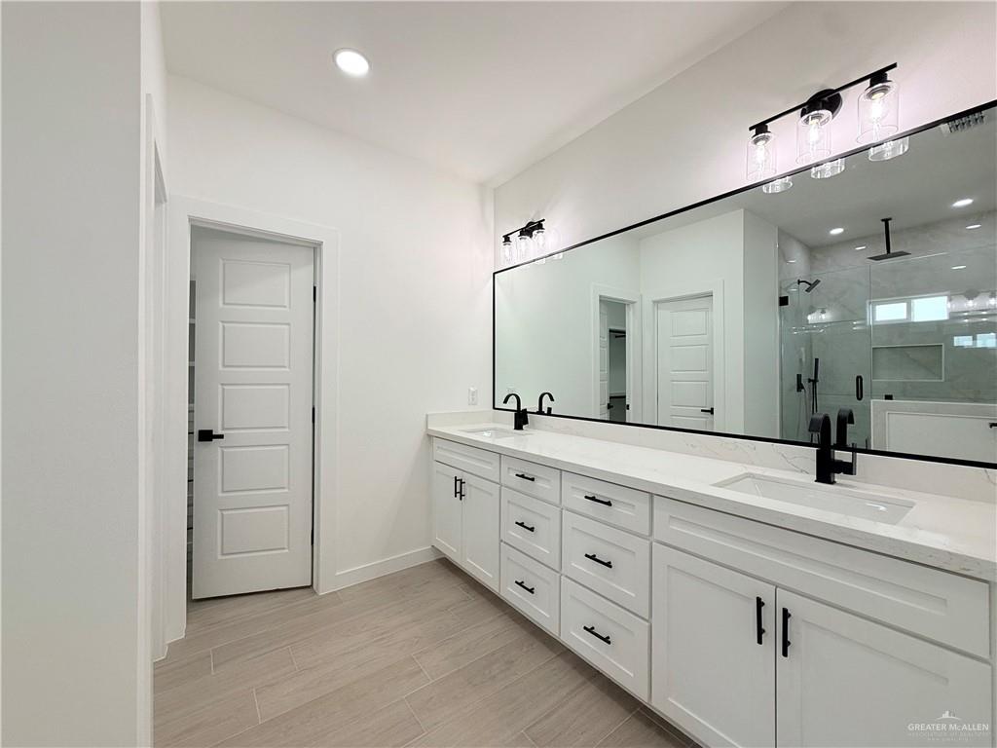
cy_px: 374
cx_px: 498
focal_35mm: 14
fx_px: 403
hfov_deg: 102.1
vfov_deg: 85.7
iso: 64
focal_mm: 2.22
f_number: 2.2
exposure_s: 1/147
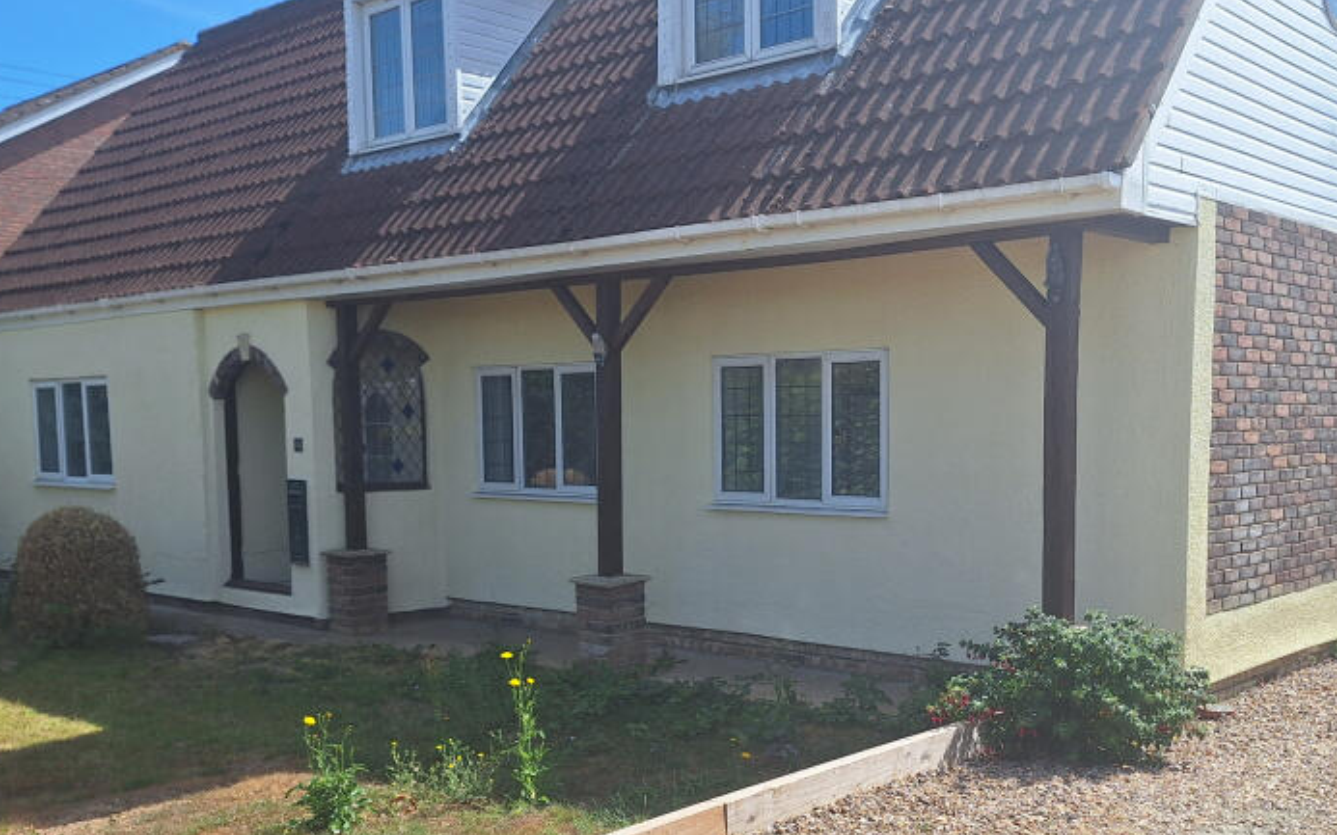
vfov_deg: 34.9
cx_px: 758
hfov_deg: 53.8
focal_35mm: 36
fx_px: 1312
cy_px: 567
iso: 40
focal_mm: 5.54
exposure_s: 1/2857
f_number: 1.8
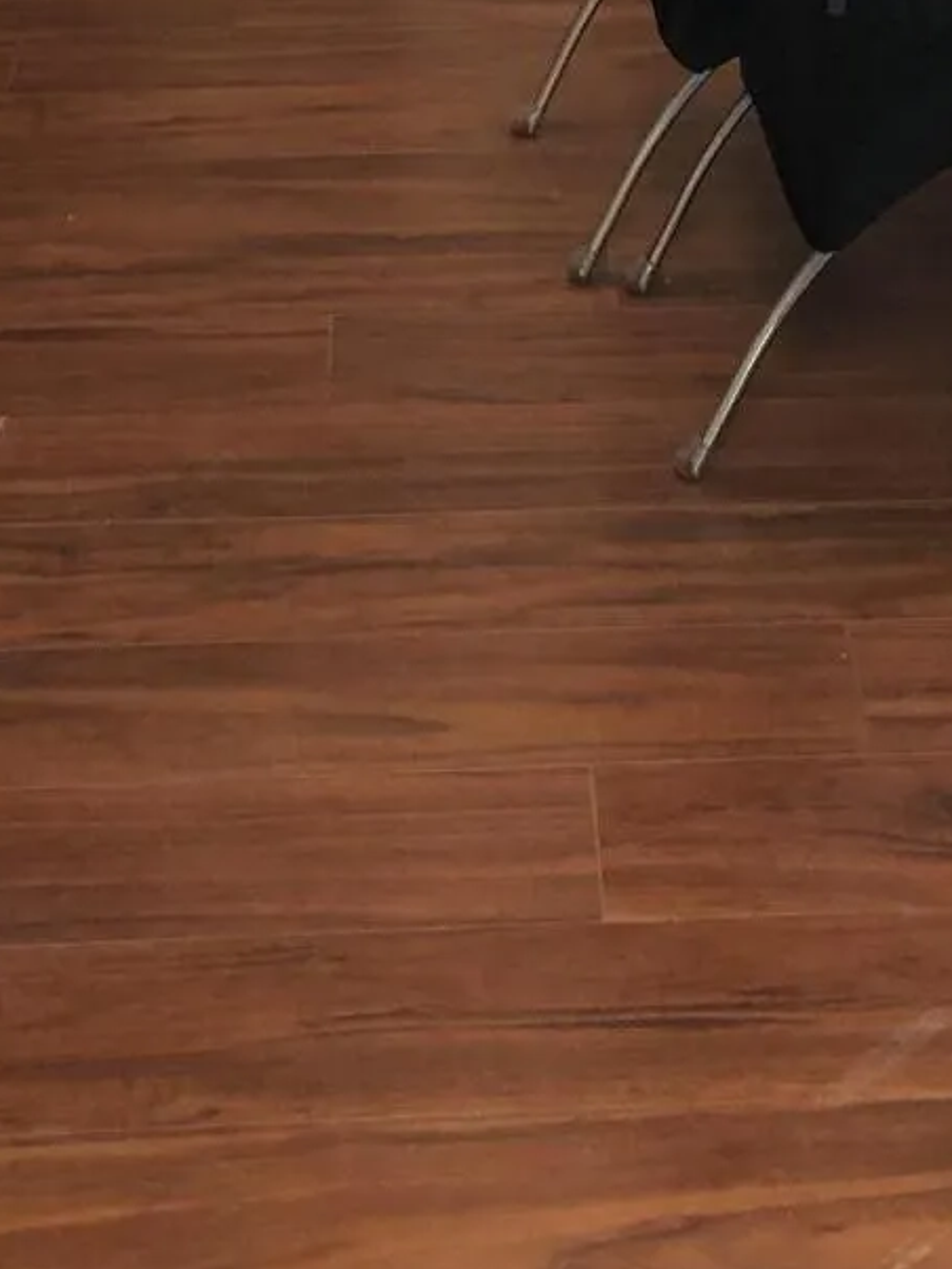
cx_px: 642
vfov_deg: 18.1
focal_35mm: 93
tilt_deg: -8.2
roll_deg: -1.2
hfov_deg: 15.9
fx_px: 3408
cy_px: -786
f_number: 1.8
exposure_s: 1/24
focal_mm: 4
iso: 40
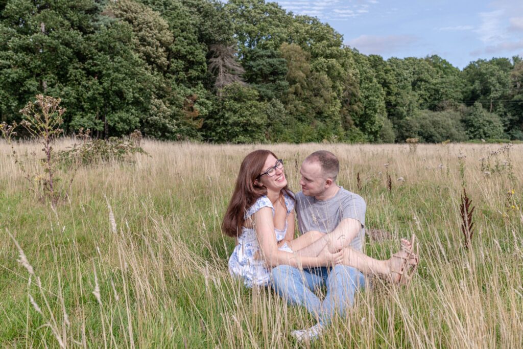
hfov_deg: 54.4
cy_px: 174
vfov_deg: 37.9
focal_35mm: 35
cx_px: 262
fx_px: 509
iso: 100
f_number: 6.3
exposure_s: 1/800
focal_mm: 35
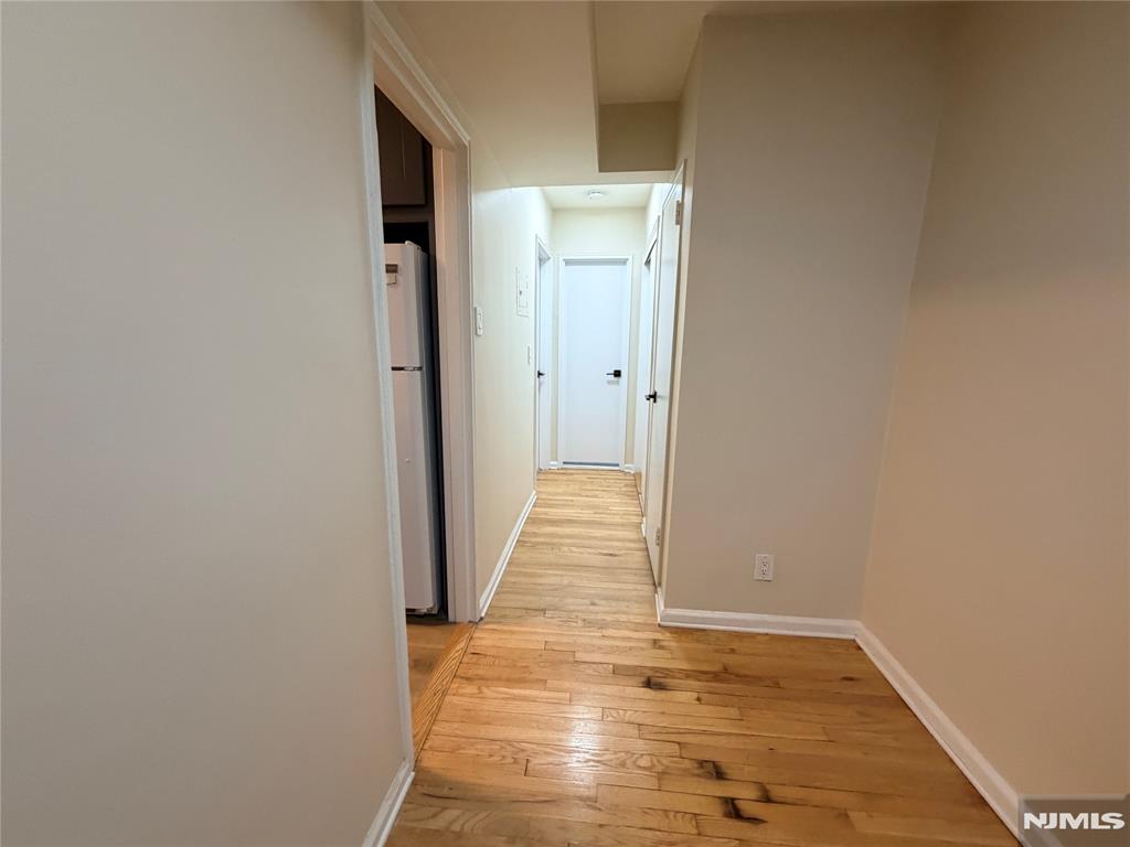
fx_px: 457
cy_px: 424
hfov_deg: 102.1
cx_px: 565
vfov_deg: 85.7
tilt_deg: -10.1
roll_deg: -1.6
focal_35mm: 14
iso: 320
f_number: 2.2
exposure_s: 1/120
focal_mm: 2.22
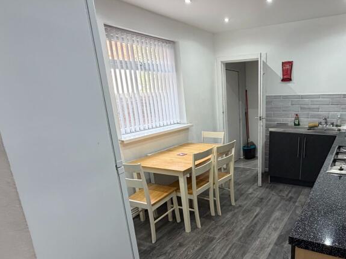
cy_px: 163
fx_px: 250
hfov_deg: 67.4
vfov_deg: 54.3
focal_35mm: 25
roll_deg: +2.1
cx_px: 231
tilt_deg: -16.2
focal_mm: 2.22
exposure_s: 1/100
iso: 250
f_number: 2.2
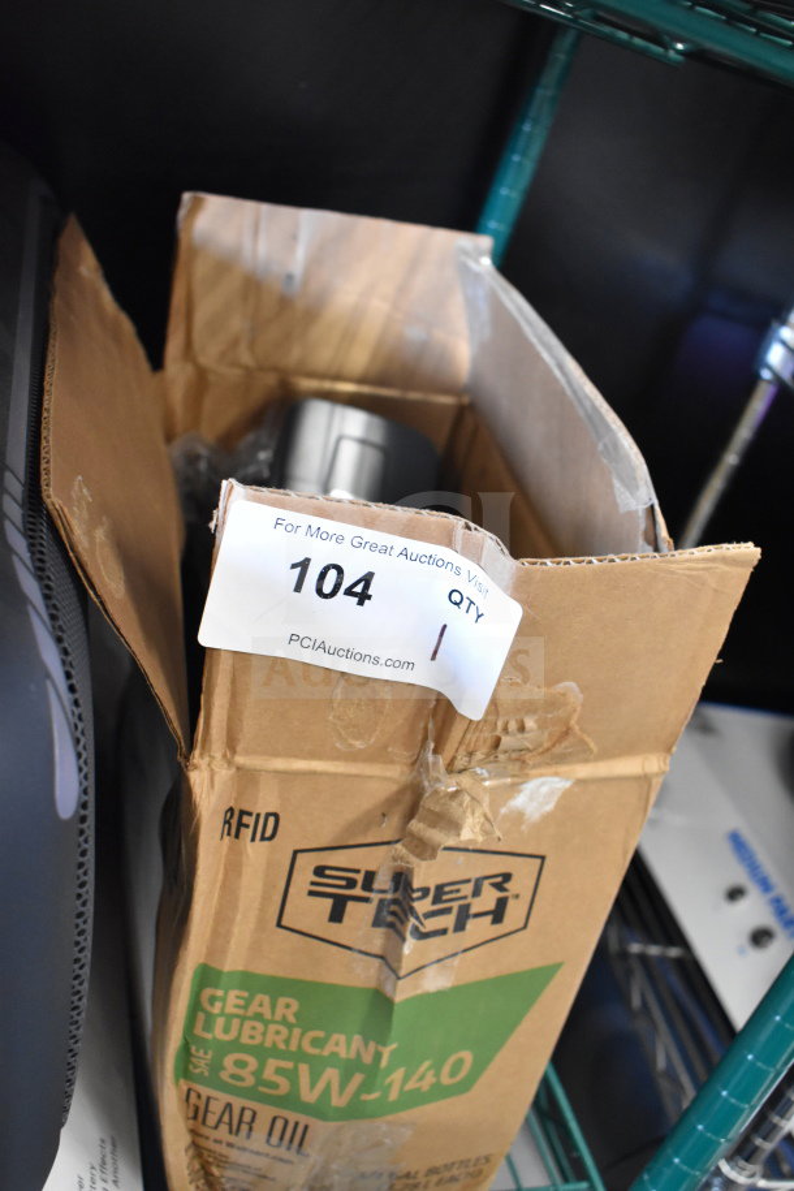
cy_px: 596
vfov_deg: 55.1
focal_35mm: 34
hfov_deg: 38.4
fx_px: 1141
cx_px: 397
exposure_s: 1/40
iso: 3200
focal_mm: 23
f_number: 3.8
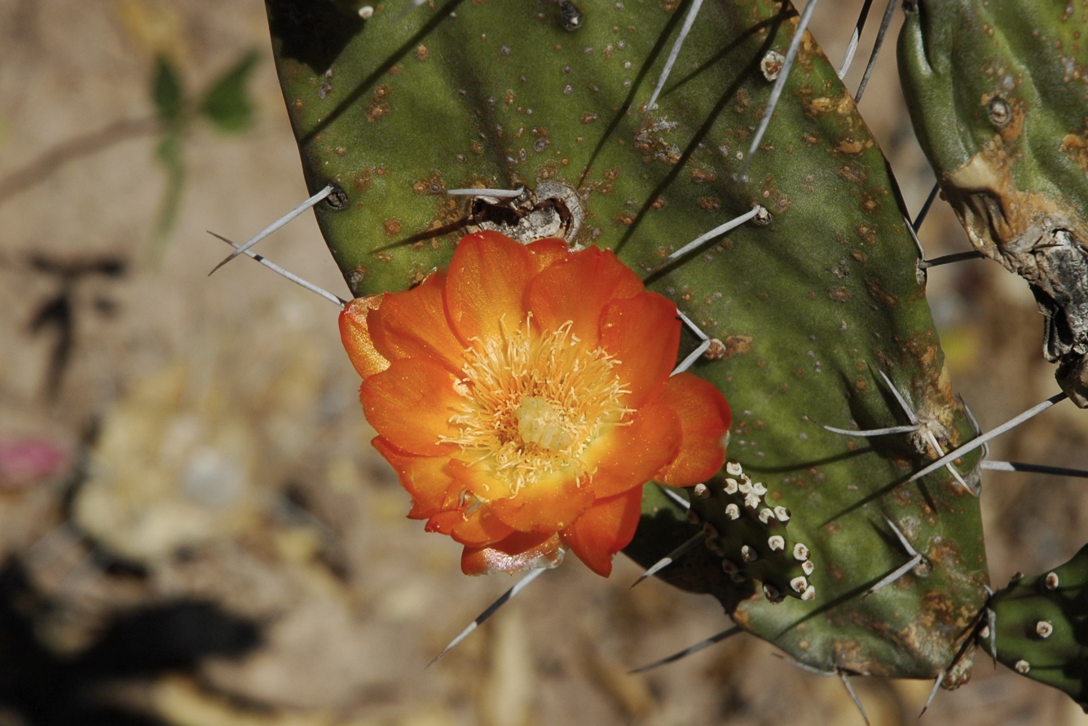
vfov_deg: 13.0
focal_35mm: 105
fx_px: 3174
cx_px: 544
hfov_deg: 19.5
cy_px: 363
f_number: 8
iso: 250
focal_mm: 70
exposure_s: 1/1250
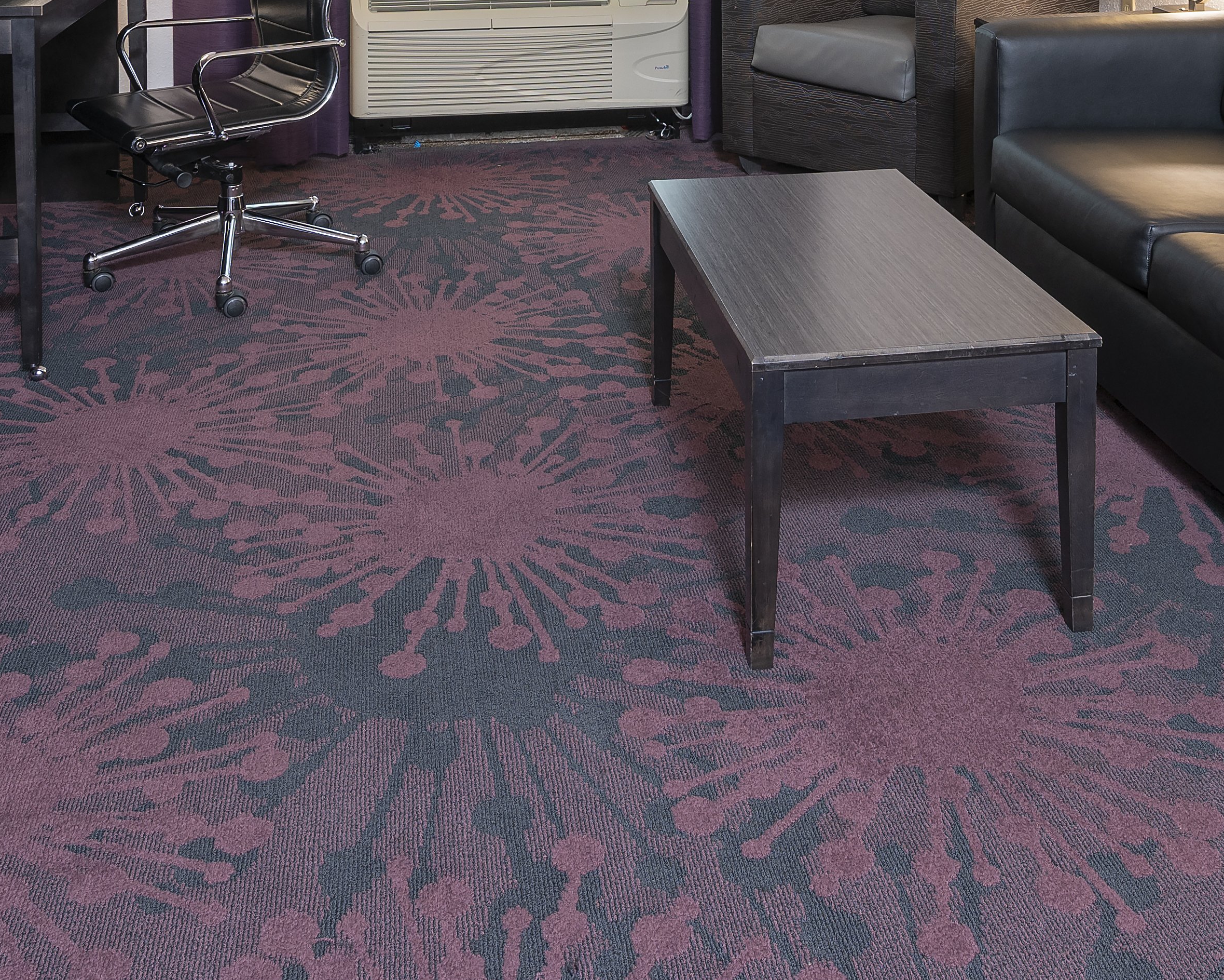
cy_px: -206
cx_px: 670
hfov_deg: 44.7
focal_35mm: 41
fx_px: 1485
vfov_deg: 30.7
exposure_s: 1/1.67
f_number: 8
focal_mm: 14
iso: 100
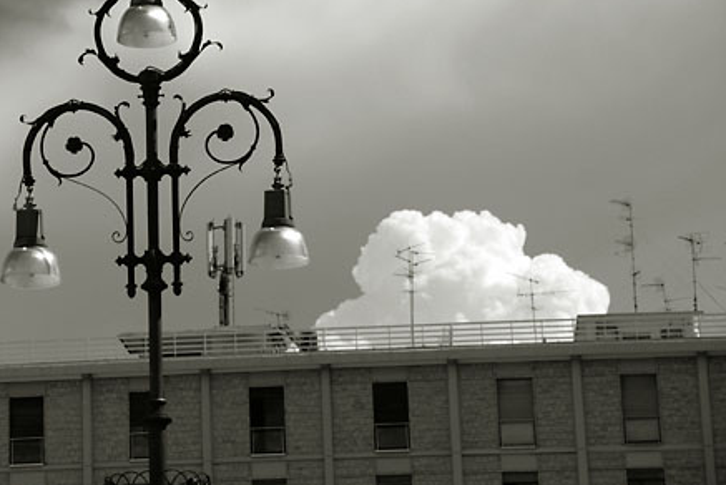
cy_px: 164
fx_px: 3223
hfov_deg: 12.8
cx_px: 219
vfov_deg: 8.6
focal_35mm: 160
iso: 200
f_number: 5
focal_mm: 75
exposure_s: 1/1250
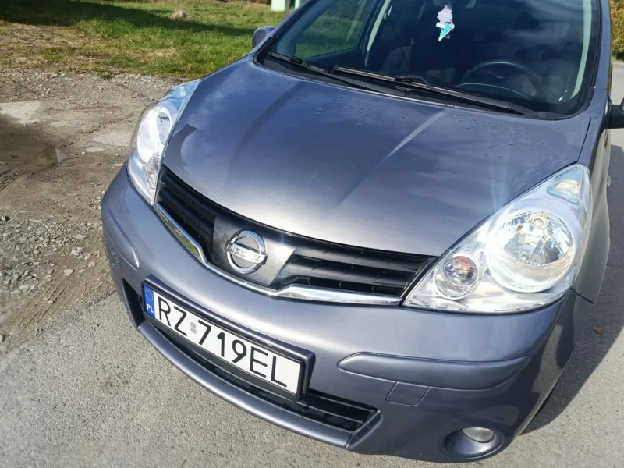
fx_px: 433
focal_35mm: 24
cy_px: 234
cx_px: 312
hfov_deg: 71.6
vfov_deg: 56.8
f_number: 1.7
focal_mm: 5.24
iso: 50
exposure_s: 1/400
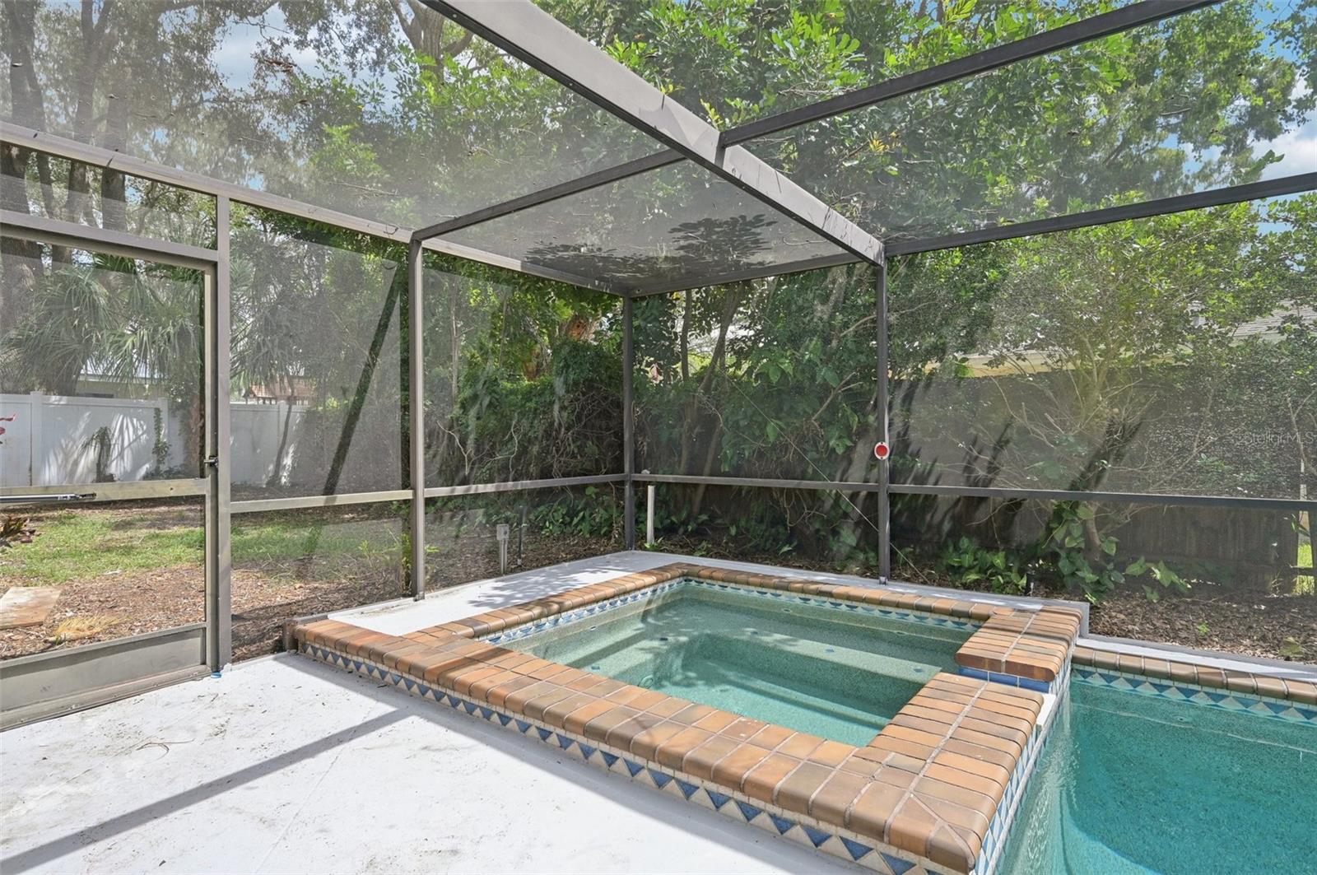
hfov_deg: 91.7
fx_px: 639
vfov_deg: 68.8
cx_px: 658
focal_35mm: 18
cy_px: 438
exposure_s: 1/250
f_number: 8
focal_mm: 17.5
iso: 400
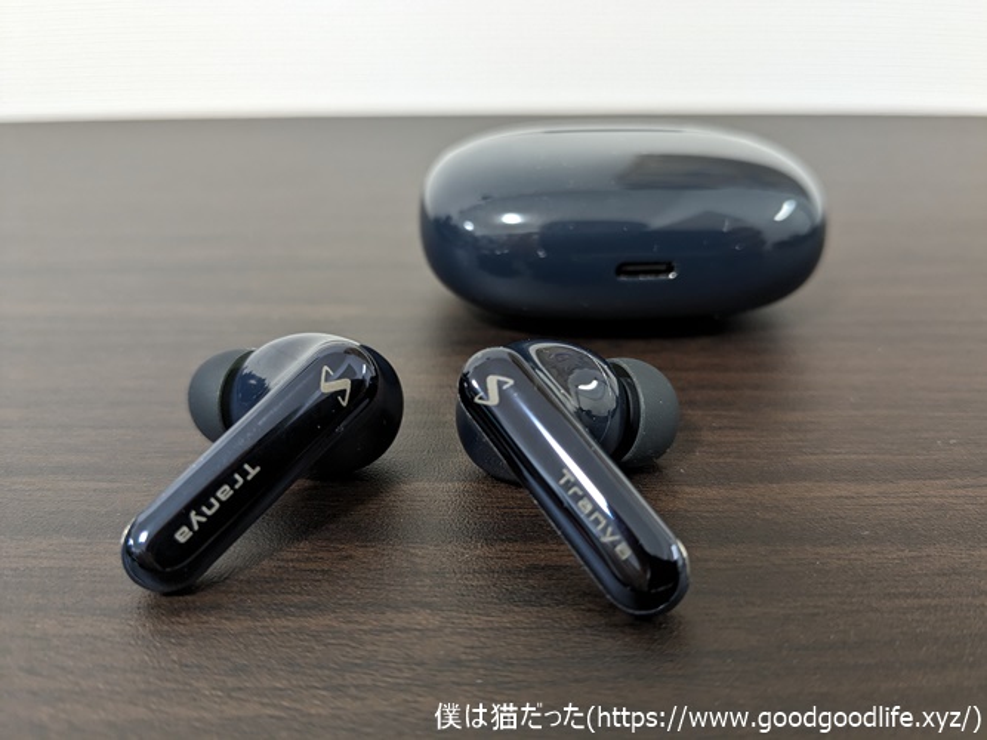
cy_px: 370
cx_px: 494
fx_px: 770
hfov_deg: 65.3
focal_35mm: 27
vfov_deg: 51.3
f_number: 1.73
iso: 113
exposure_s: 1/25
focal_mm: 4.38
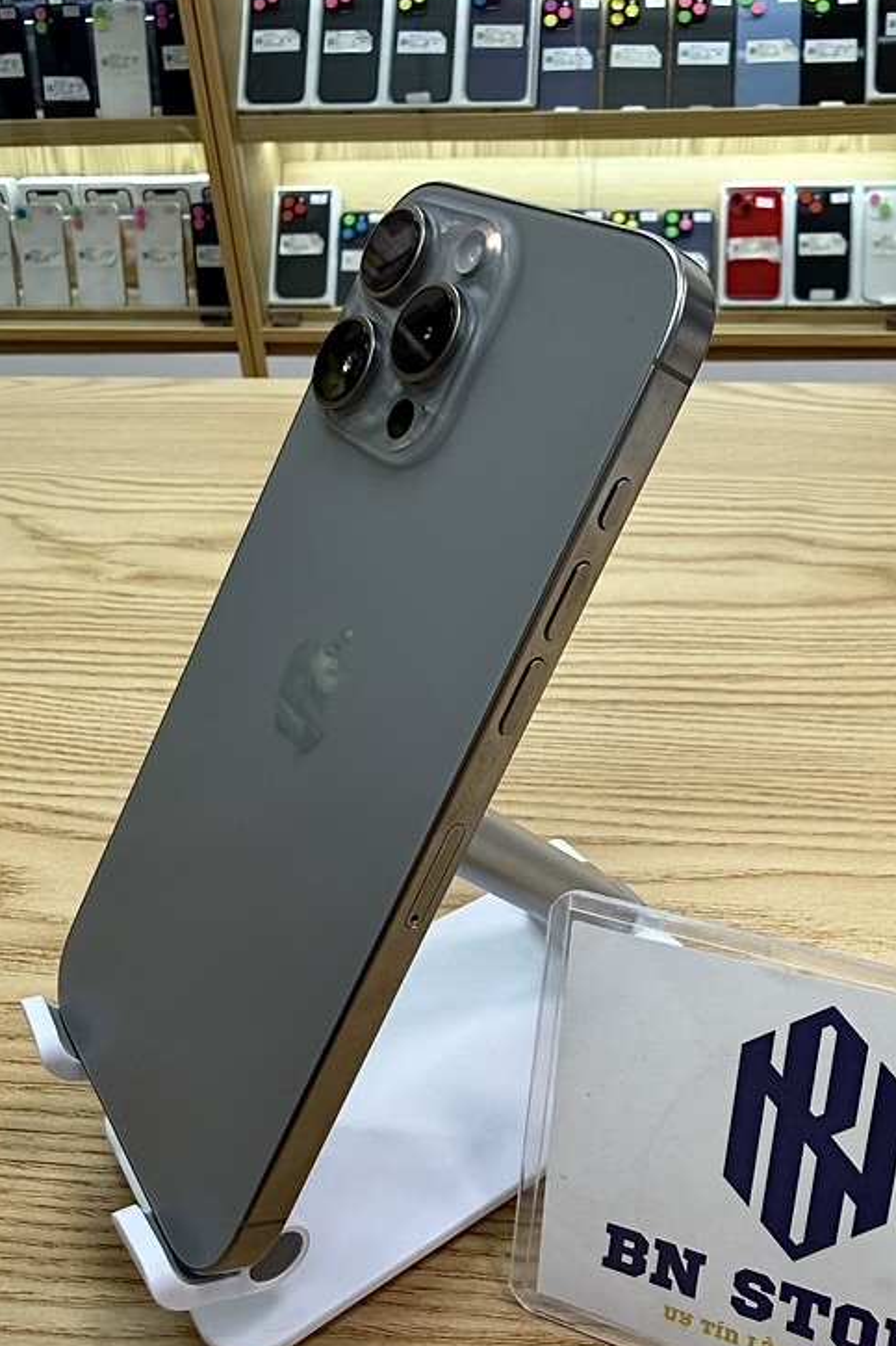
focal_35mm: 31
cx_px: 548
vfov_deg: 60.3
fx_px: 1158
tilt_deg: -29.0
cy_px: 687
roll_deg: +0.9
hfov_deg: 42.1
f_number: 2.2
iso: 80
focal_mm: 2.22
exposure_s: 1/120
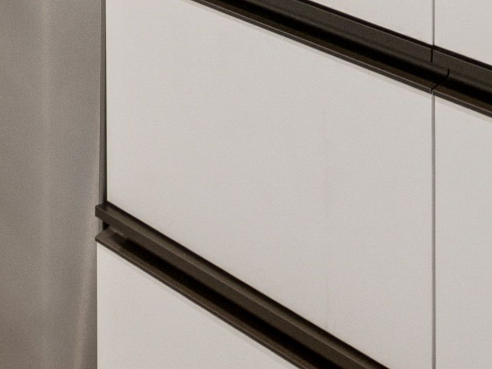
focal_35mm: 116
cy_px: -430
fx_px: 1648
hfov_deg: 16.6
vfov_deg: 11.2
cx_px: 502
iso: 400
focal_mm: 18
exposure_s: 1/30
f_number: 9
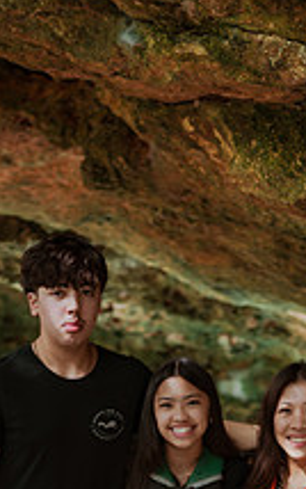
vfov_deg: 26.1
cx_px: 176
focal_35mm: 75
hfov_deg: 17.4
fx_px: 999
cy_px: 484
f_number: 1.8
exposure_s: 1/60
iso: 50
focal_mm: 35
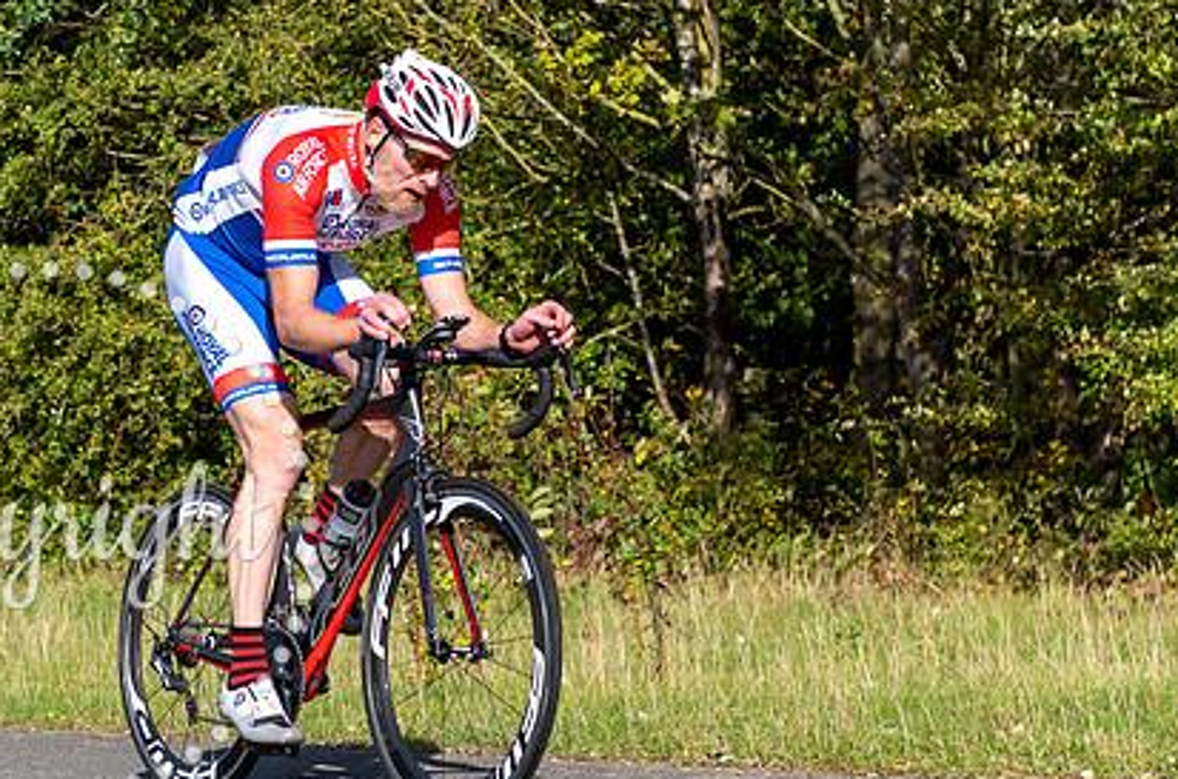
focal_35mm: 135
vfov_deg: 10.1
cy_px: 319
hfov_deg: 15.2
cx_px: 302
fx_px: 4406
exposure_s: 1/2500
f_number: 3.5
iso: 200
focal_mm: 62
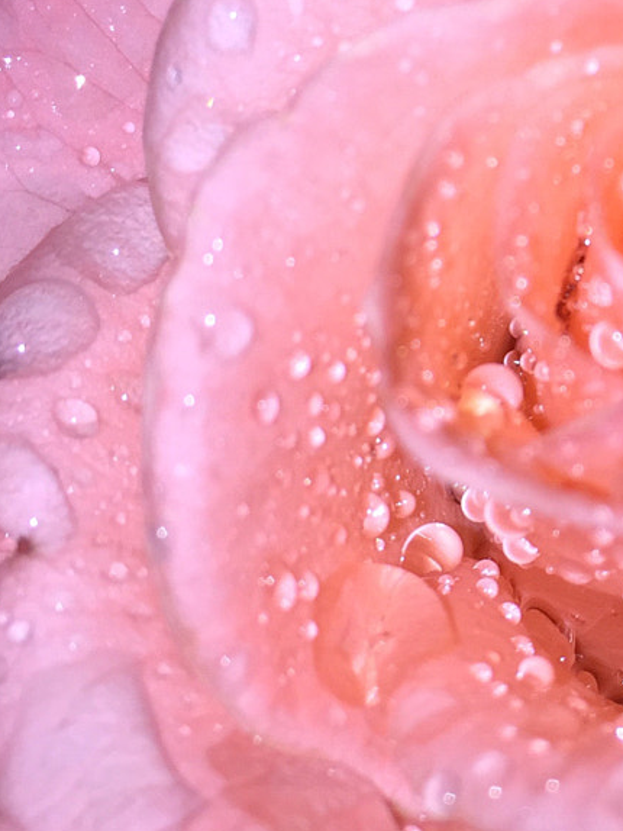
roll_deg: +6.3
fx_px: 1943
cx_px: 723
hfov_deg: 17.5
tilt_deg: -40.9
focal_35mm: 81
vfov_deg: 23.9
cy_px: 213
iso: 32
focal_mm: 4.15
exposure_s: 1/527
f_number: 2.2
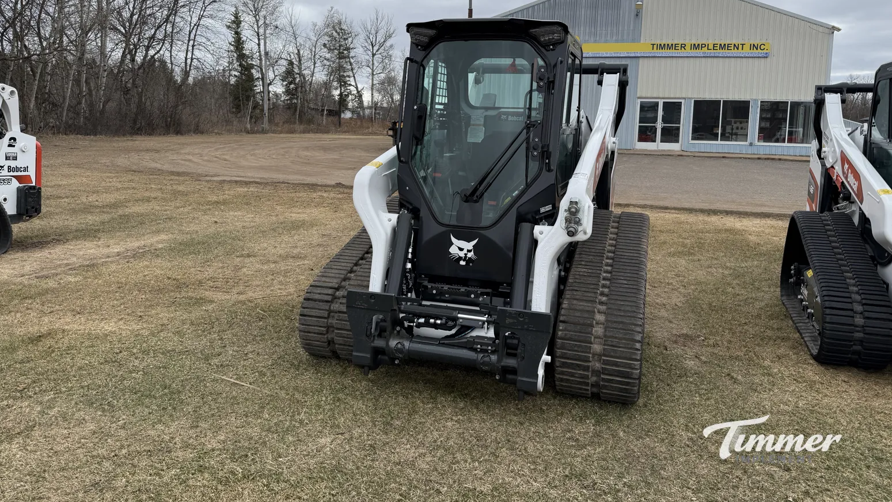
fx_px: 639
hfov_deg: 69.8
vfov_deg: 42.6
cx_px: 451
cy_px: 189
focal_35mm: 27
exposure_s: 1/3584
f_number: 1.78
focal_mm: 6.76
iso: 100
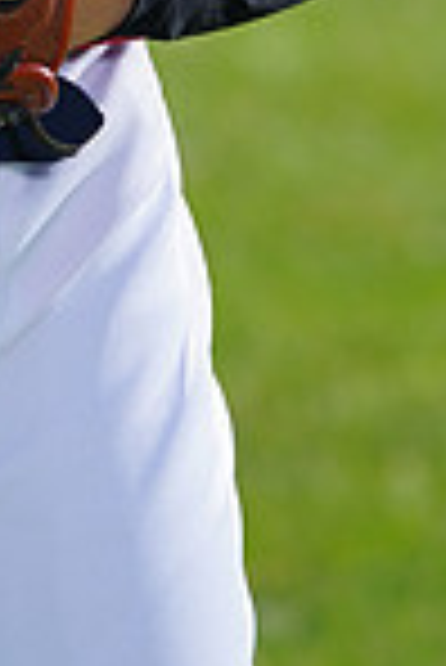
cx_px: -196
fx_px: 16388
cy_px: -603
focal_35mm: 884
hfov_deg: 1.6
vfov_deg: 2.3
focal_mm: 226
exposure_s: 1/250
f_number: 7.1
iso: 100
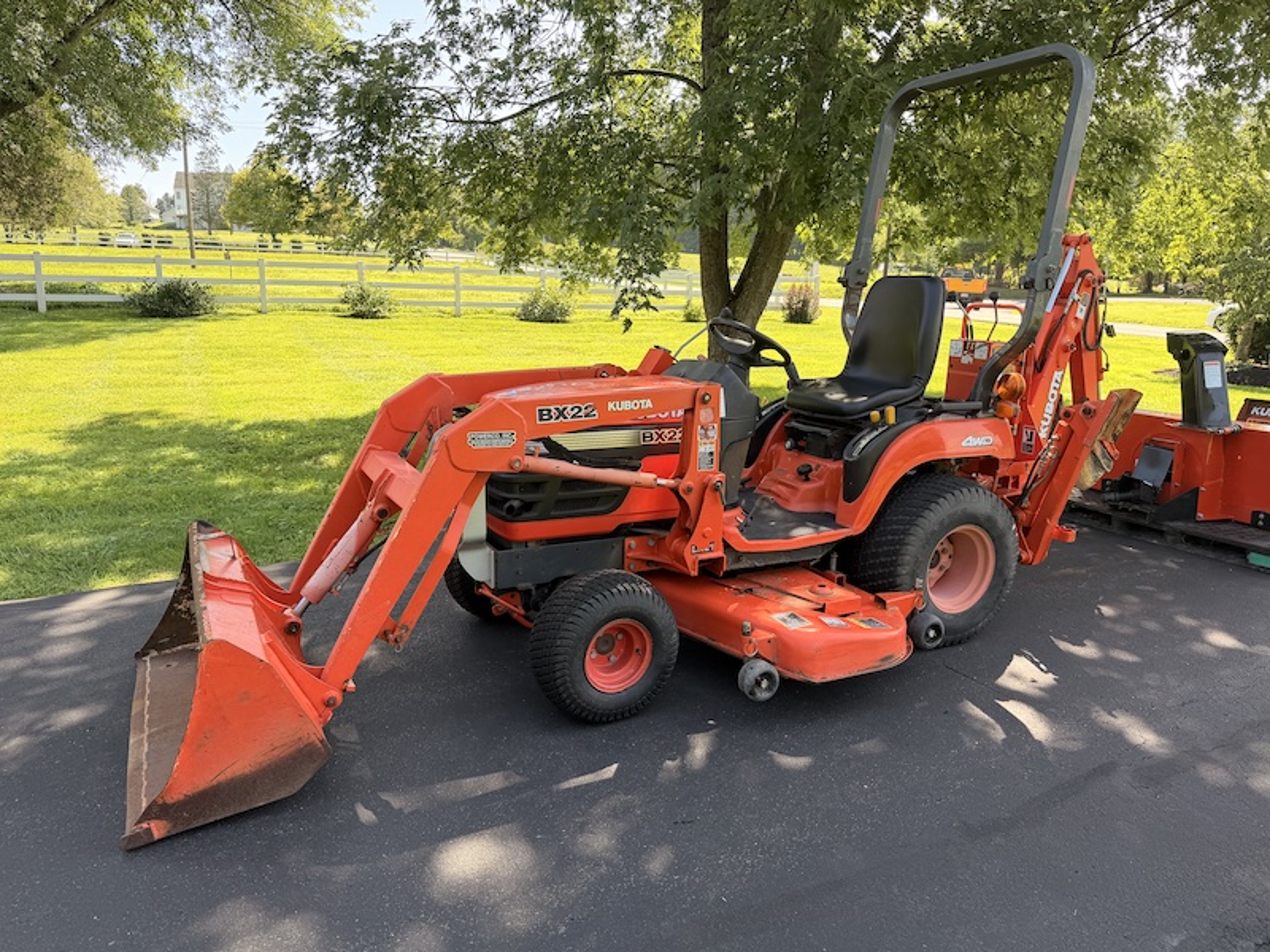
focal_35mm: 24
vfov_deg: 56.8
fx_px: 881
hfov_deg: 71.6
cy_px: 476
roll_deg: -2.0
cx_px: 635
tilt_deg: -9.8
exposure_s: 1/689
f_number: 1.78
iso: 100
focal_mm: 6.76
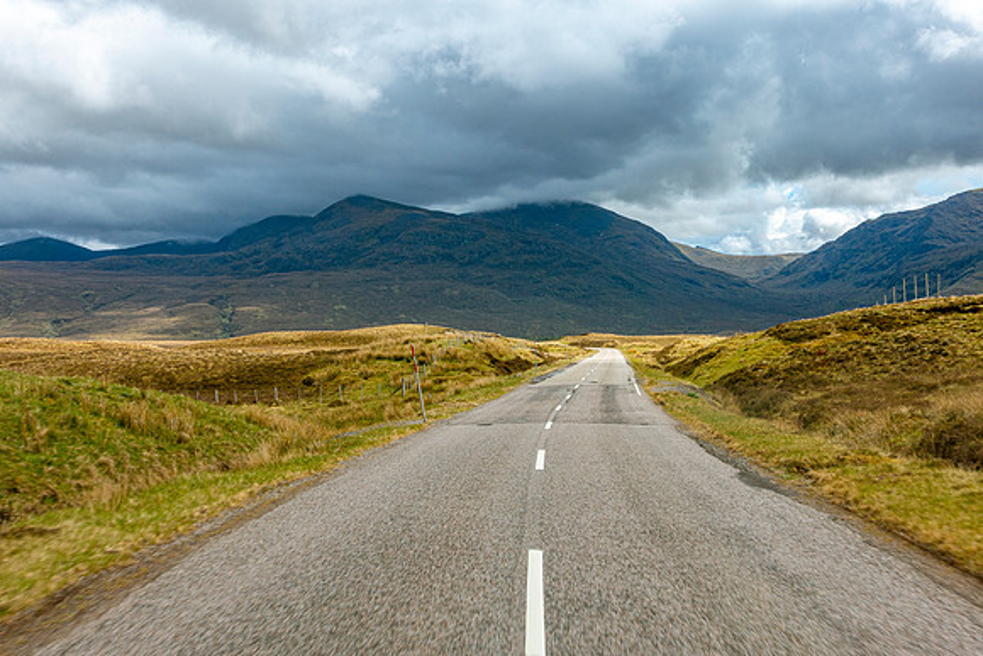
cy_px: 328
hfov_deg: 48.4
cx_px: 492
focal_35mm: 40
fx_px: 1092
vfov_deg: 33.4
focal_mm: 14.7
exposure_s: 1/250
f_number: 7.1
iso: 125
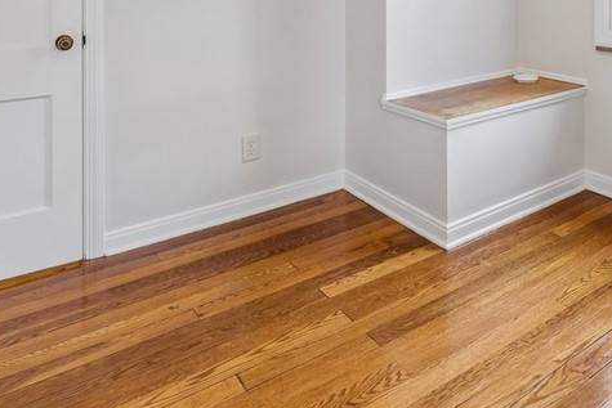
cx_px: 416
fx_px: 544
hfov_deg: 57.2
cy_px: -30
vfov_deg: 35.7
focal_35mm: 32
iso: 200
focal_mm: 14
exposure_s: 1/15
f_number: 5.6
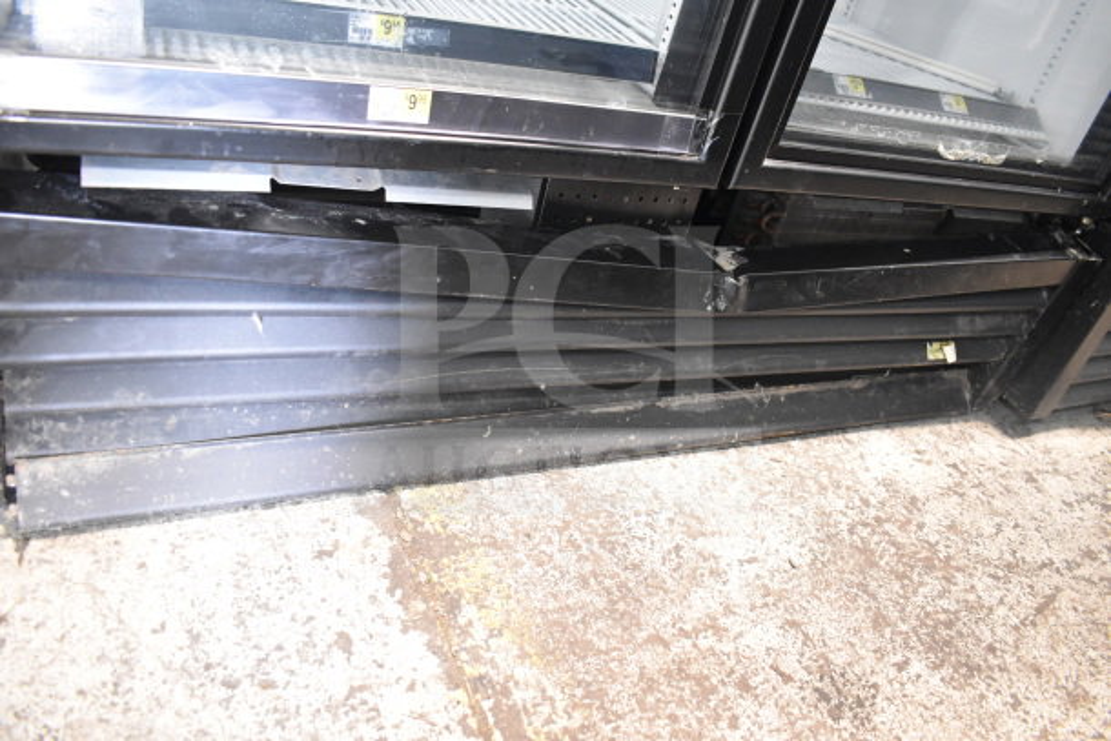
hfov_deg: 67.4
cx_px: 556
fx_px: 833
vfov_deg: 48.0
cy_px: 370
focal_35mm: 27
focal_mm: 18
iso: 4000
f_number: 3.5
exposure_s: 1/30
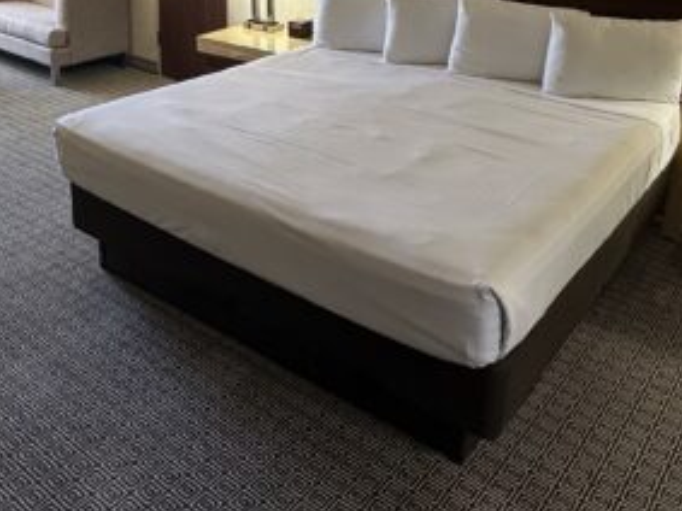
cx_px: 260
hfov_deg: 48.6
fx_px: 748
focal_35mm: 38
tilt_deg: -17.2
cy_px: 89
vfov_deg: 36.2
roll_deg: -0.1
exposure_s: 1/60
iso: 200
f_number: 2.2
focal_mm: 2.22
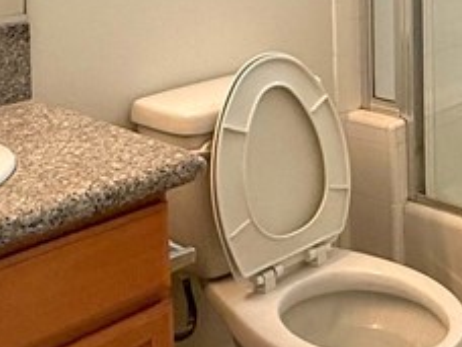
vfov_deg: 21.3
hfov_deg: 28.7
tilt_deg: -2.5
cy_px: -91
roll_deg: +0.9
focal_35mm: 63
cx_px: 470
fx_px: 841
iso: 200
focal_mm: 2.22
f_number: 2.2
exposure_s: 1/120
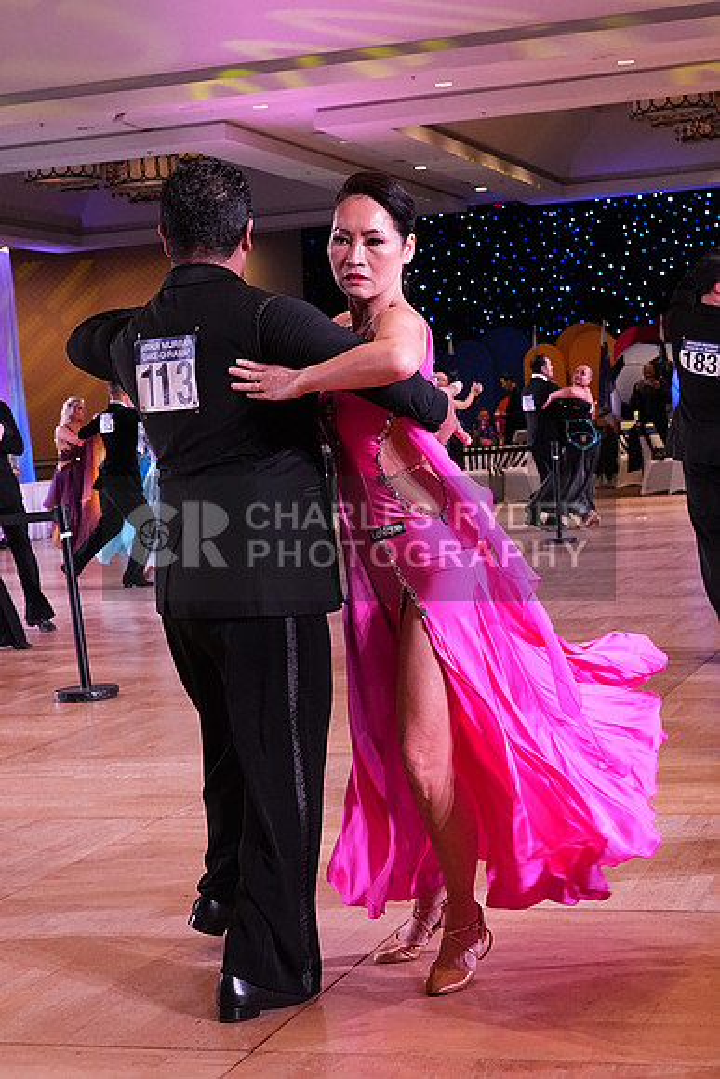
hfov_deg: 21.3
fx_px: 1919
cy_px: 540
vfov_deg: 31.4
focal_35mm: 64
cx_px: 360
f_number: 5.6
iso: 3200
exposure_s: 1/320
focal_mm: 43
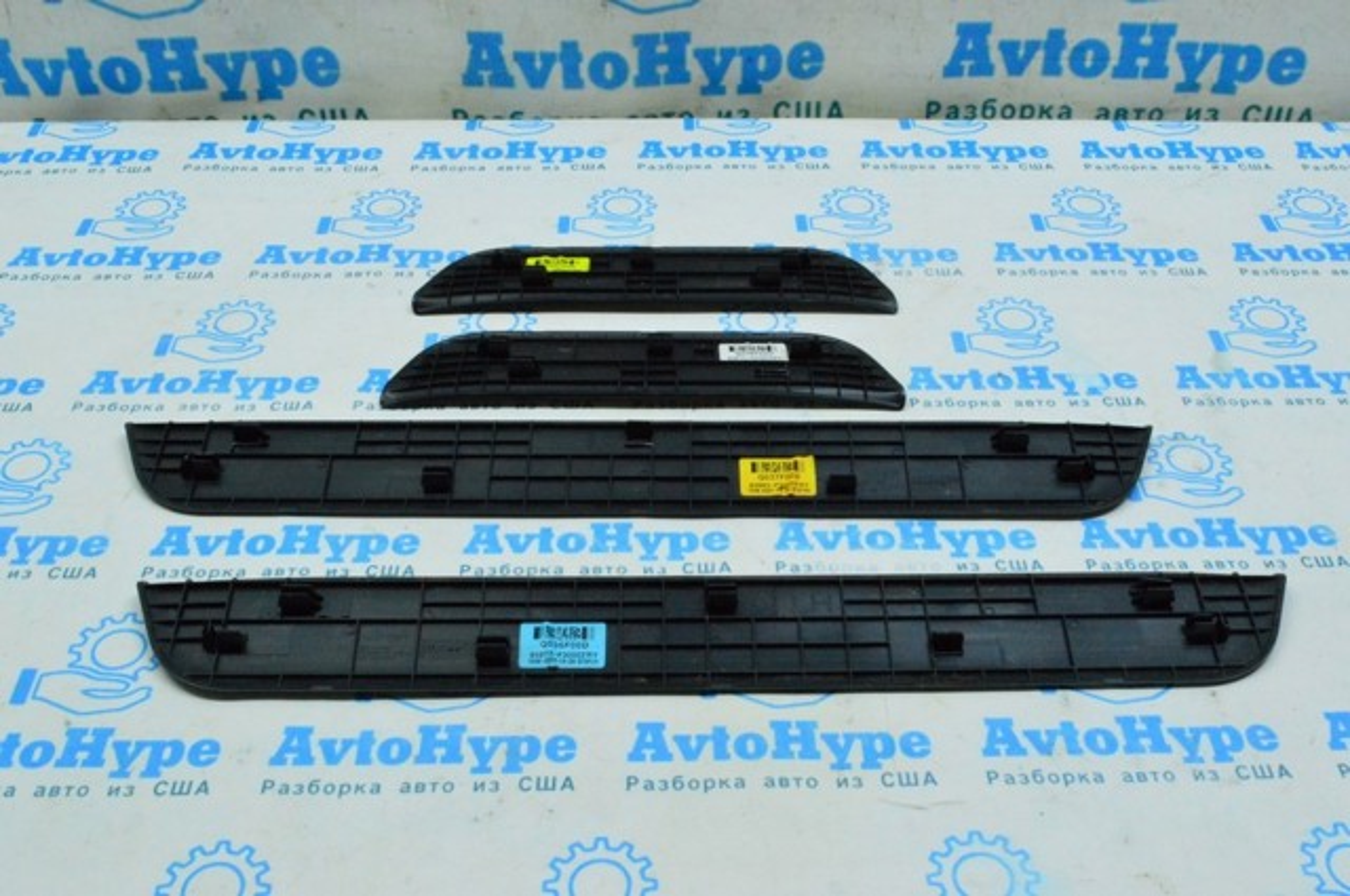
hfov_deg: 48.0
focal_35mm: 40
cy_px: 448
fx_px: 1517
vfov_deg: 32.9
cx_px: 675
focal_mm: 27
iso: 6400
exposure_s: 1/30
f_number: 25
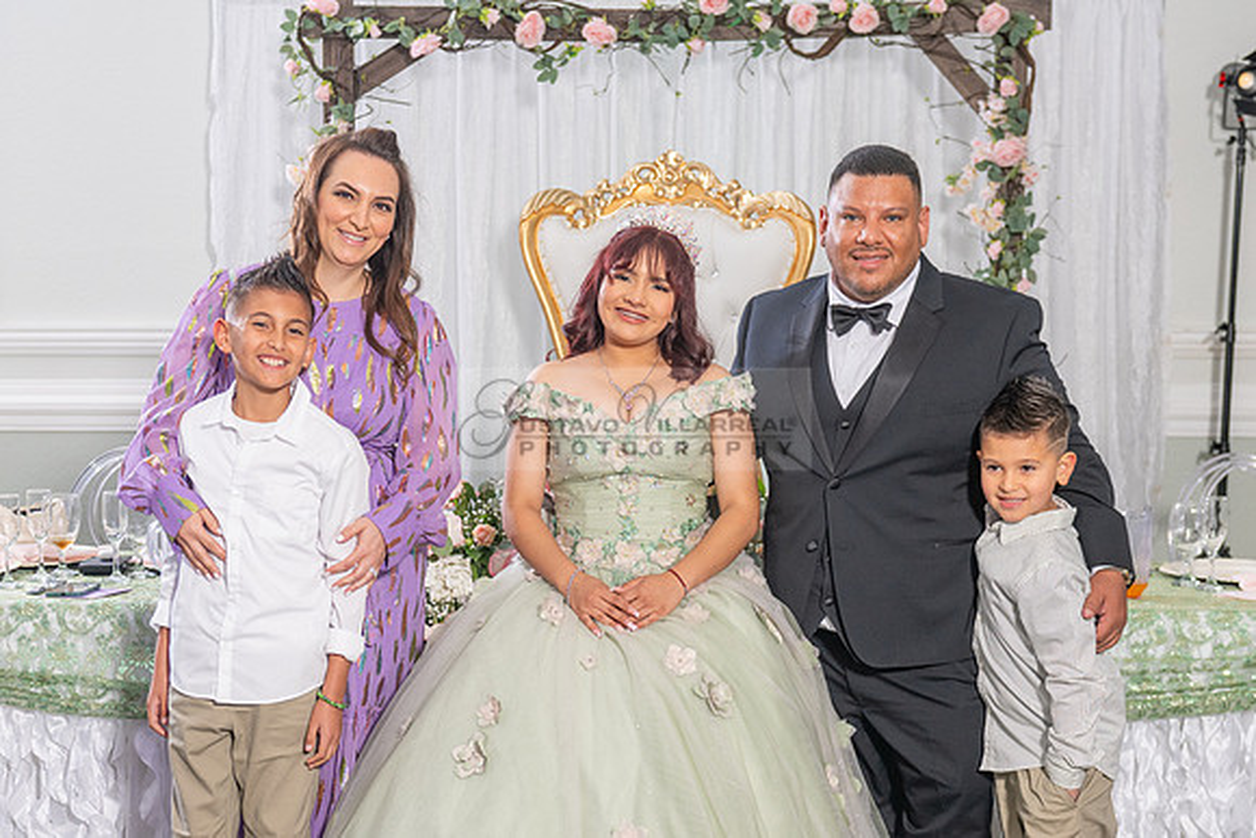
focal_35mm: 58
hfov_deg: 34.5
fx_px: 2022
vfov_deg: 23.2
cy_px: 624
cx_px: 568
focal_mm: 34
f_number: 3.5
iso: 400
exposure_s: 1/160
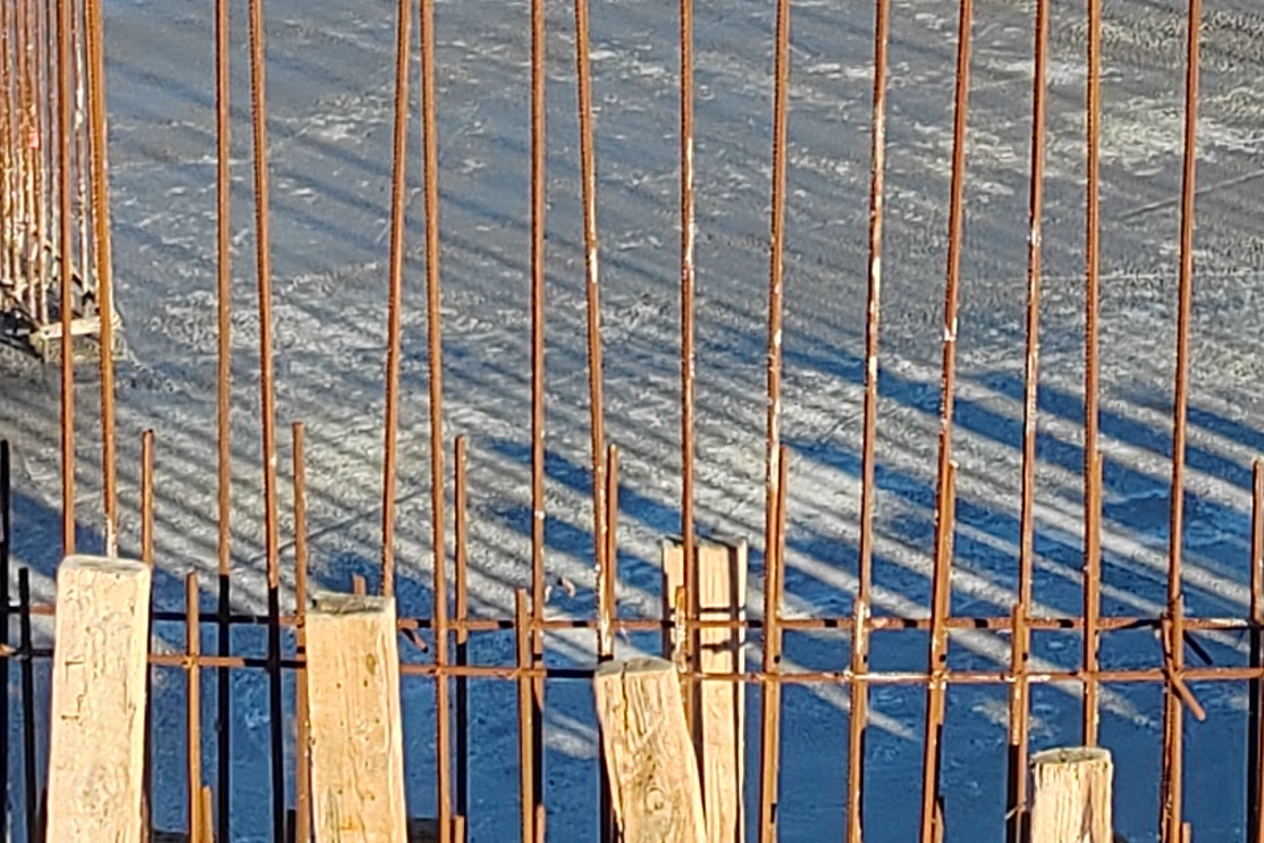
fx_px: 5163
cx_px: 1238
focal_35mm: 147
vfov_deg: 9.1
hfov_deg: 13.8
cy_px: -494
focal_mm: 5.52
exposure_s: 1/1100
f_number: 1.9
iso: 100
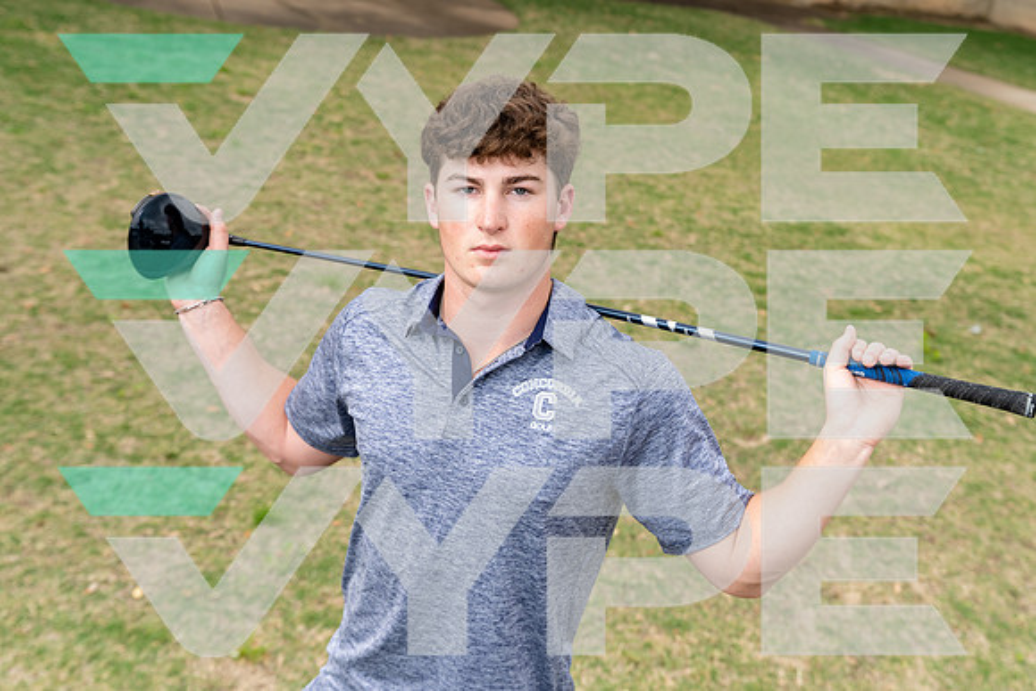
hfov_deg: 41.1
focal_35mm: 48
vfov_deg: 28.1
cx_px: 518
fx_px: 1382
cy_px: 346
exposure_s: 1/250
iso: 160
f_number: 4.5
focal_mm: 48
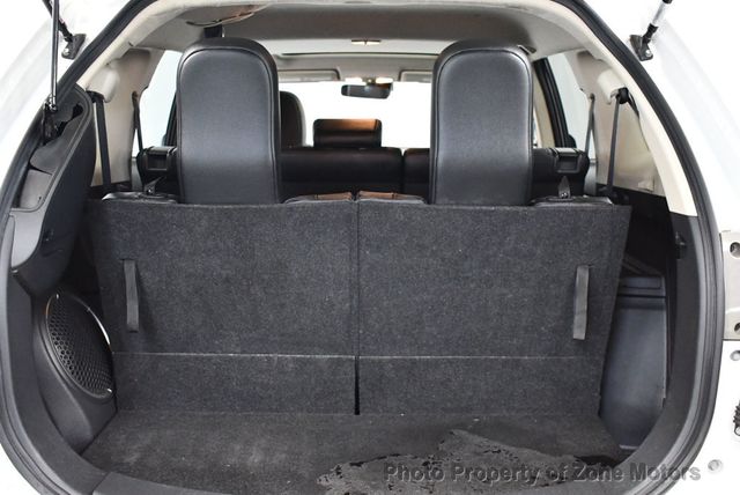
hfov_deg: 53.1
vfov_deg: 36.9
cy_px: 248
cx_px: 370
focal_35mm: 36
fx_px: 741
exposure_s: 1/60
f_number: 3.5
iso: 3600
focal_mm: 18
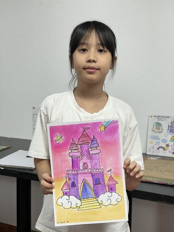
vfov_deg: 36.8
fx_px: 349
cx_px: 87
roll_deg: -1.8
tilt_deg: -3.7
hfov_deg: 28.0
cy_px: 116
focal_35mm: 52
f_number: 2
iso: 80
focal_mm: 6
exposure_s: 1/100
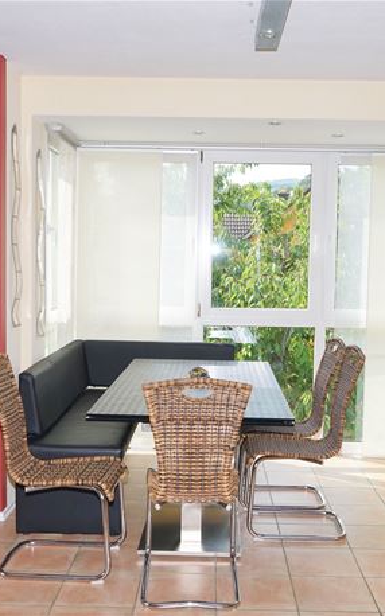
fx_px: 722
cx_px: 207
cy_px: 308
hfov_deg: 29.8
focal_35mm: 43
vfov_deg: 46.2
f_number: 7.1
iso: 100
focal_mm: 28
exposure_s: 1/100
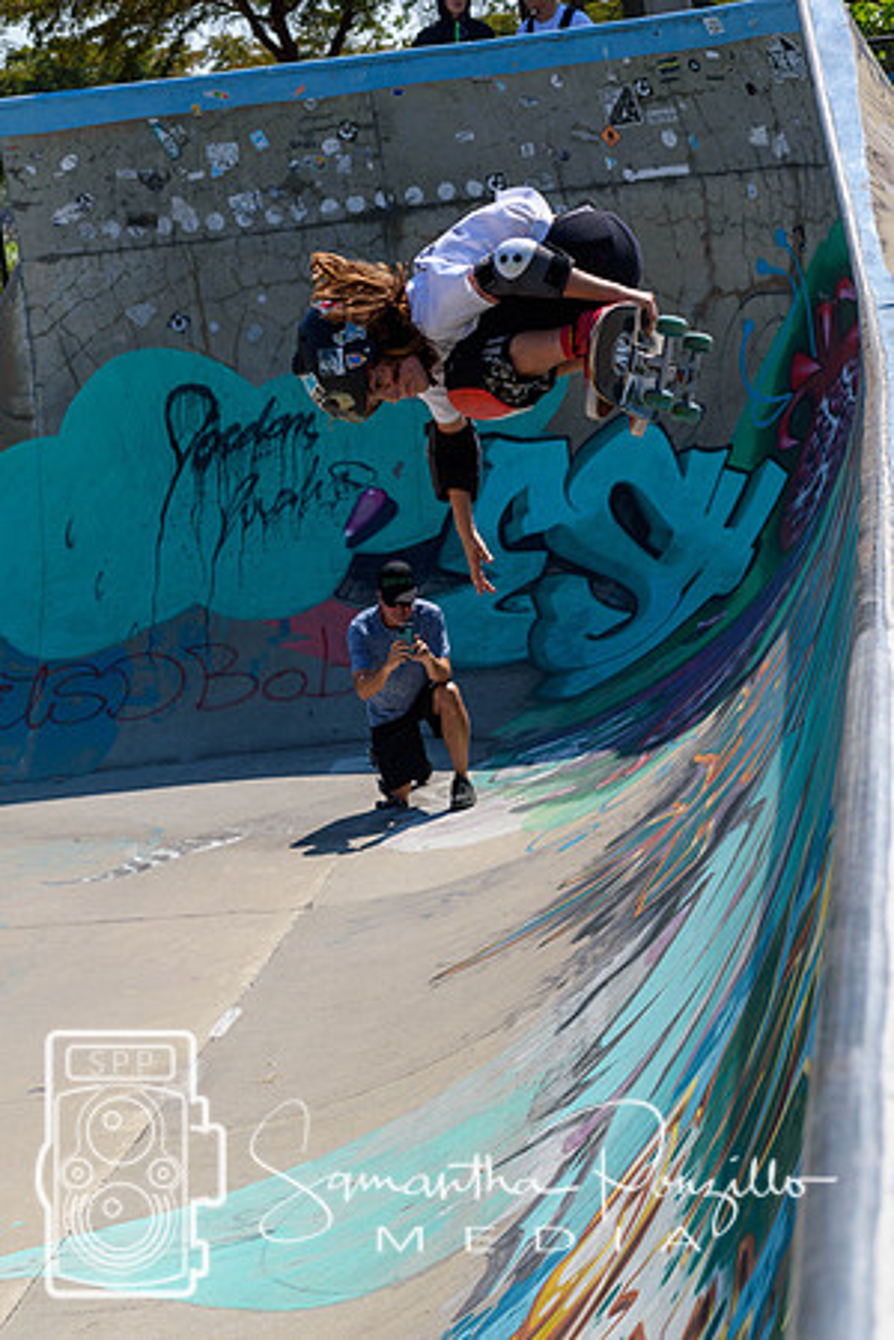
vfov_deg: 19.5
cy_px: 670
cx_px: 447
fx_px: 3911
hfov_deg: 13.0
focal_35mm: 105
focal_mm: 70
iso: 200
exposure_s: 1/800
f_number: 7.1
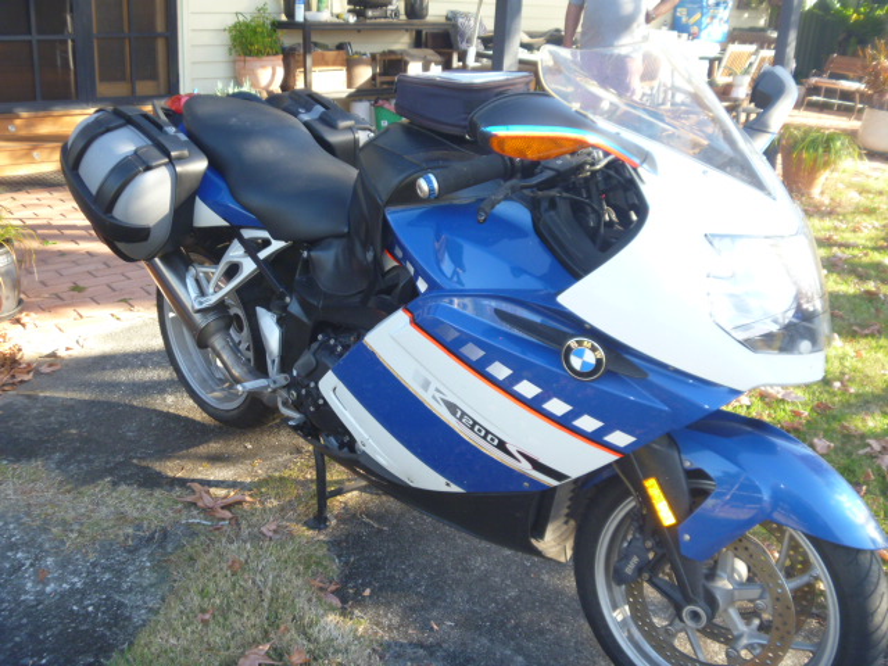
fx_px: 898
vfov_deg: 40.7
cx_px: 444
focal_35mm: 35
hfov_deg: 52.6
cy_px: 333
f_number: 3.5
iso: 100
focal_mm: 6.3
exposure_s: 1/60
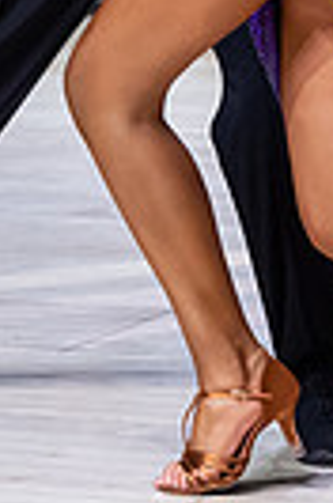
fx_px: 5118
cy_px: -246
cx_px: 220
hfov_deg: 3.7
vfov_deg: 5.6
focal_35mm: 367
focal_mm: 72
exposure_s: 1/400
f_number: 3.3
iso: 3200
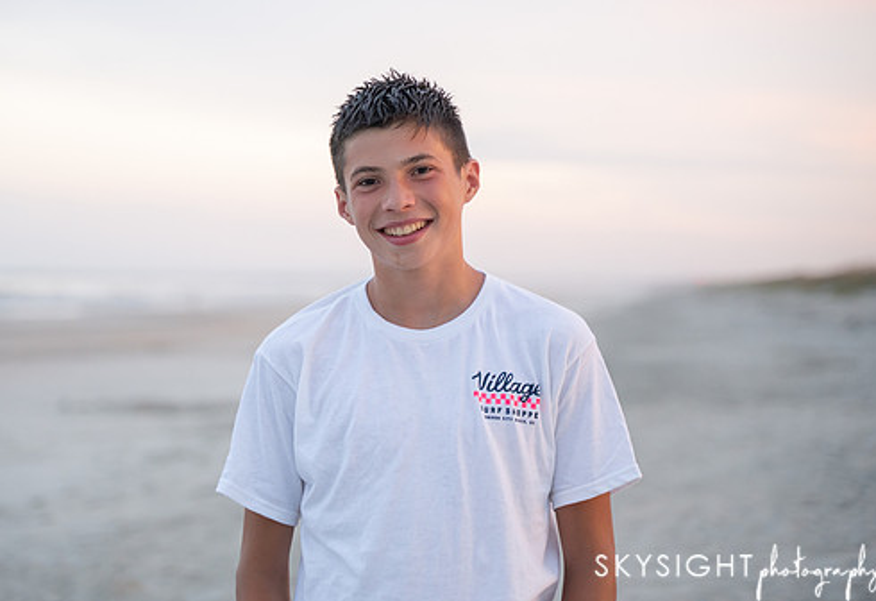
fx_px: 2283
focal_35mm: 93
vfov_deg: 15.0
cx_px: 360
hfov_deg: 21.7
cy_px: 244
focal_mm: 75
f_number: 2.8
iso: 2000
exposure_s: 1/100
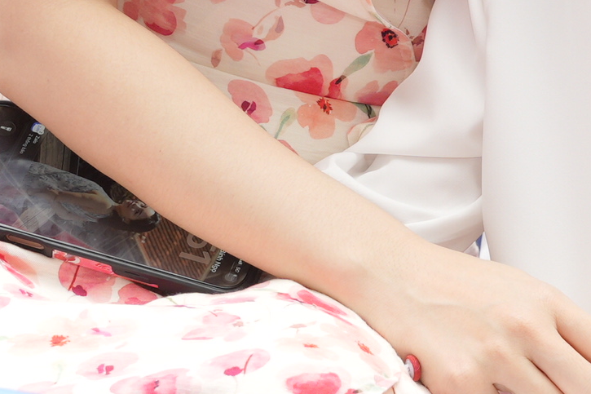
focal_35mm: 201
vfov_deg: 6.7
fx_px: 3296
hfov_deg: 10.2
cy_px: -321
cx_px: 490
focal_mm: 31.6
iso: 200
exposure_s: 1/200
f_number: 4
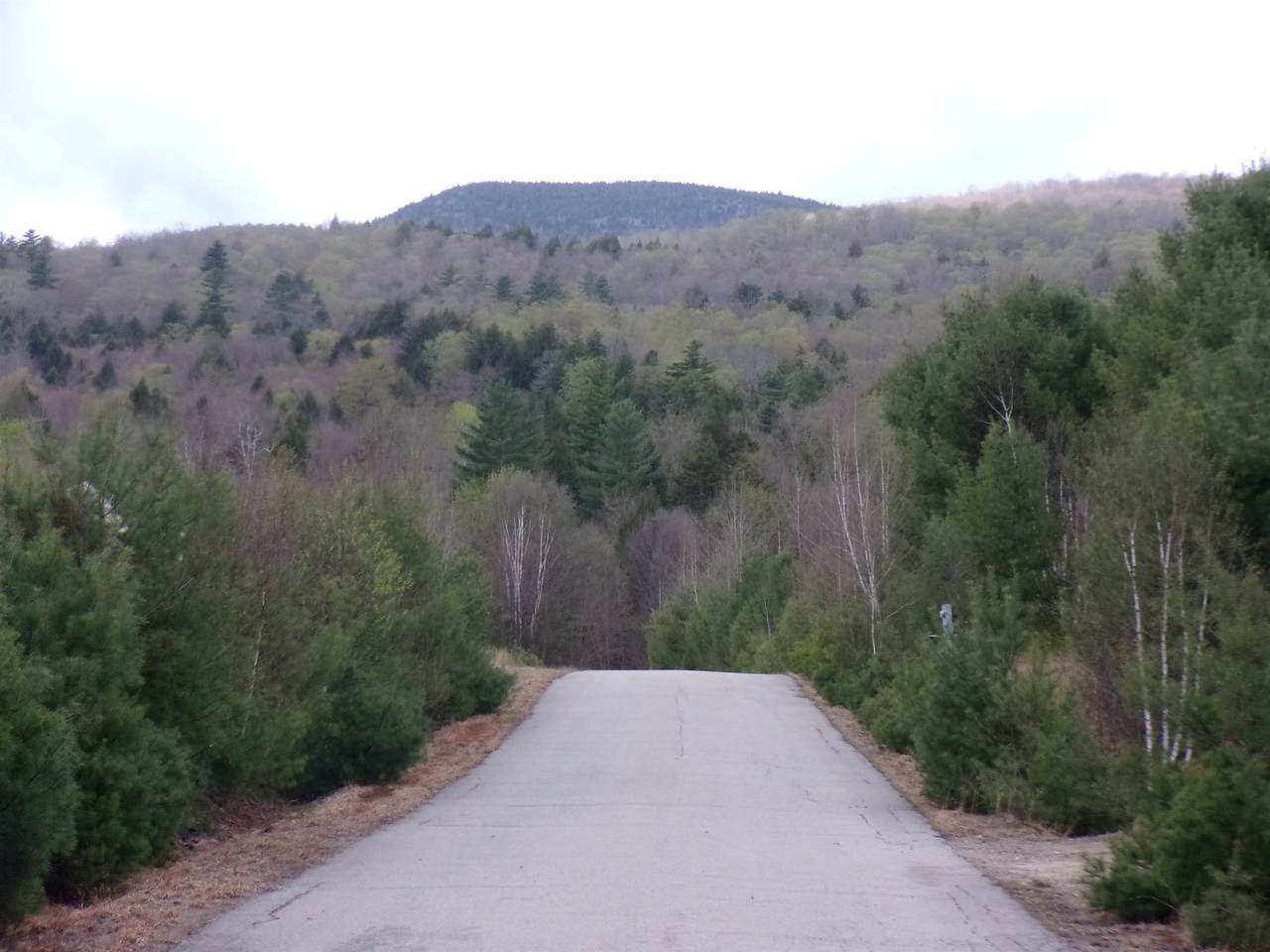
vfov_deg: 12.9
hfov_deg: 17.1
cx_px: 635
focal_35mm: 115
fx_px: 4219
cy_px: 476
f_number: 6.2
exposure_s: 1/280
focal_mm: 20.6
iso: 200
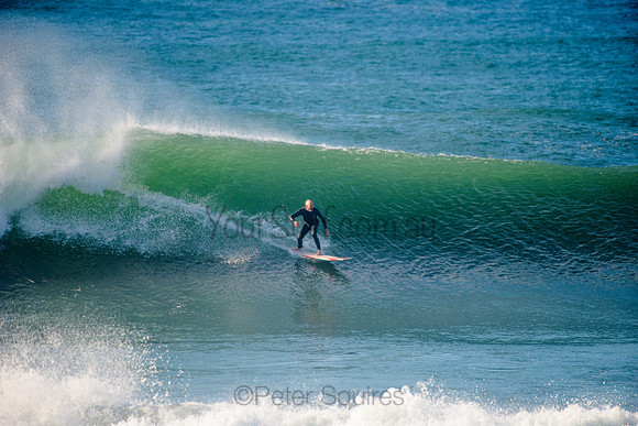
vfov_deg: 2.8
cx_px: 319
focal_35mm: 500
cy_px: 213
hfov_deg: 4.1
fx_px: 8863
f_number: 5.6
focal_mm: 500
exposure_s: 1/1600
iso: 200
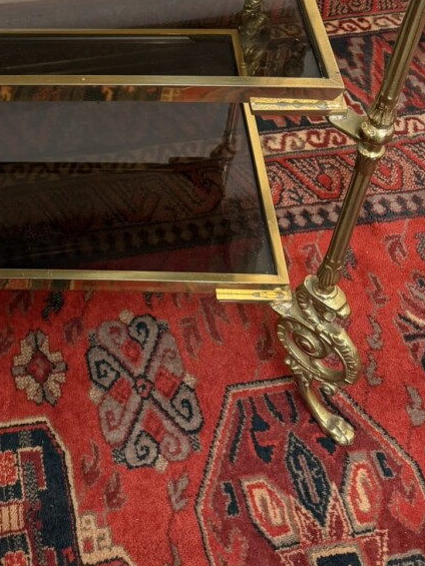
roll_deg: +1.7
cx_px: 54
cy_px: -15
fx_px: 835
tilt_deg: -40.2
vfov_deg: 33.8
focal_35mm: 51
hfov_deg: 27.7
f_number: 1.78
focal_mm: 6.76
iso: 200
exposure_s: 1/50
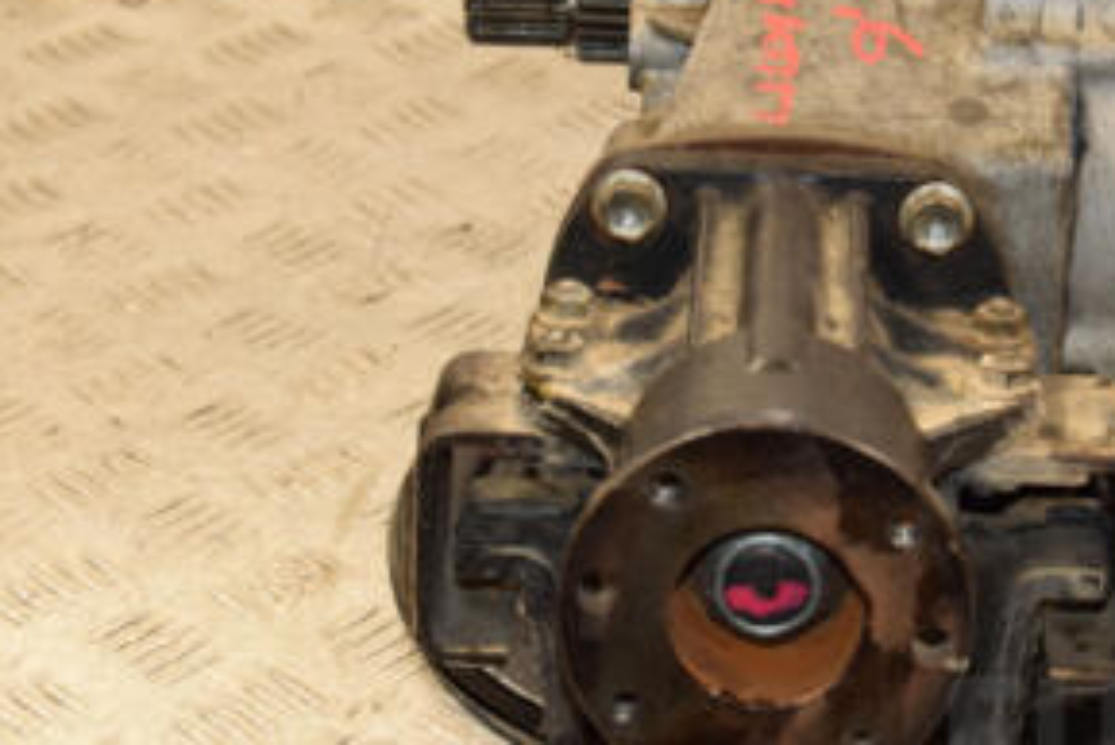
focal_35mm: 140
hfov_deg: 14.6
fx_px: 4339
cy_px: 220
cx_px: 876
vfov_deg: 9.8
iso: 800
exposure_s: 1/200
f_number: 5.6
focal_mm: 45
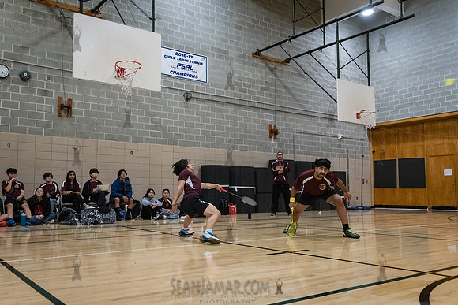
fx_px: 412
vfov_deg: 40.7
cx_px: 194
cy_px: 164
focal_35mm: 32
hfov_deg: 57.9
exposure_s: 1/400
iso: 8000
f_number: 3.5
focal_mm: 28
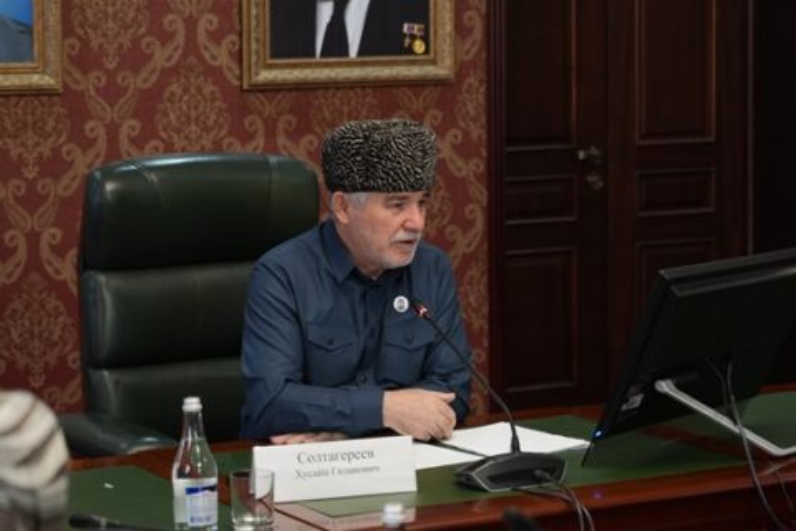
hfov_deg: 19.5
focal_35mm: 105
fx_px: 2321
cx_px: 398
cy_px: 266
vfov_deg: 13.0
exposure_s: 1/50
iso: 1250
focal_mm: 70
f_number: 4
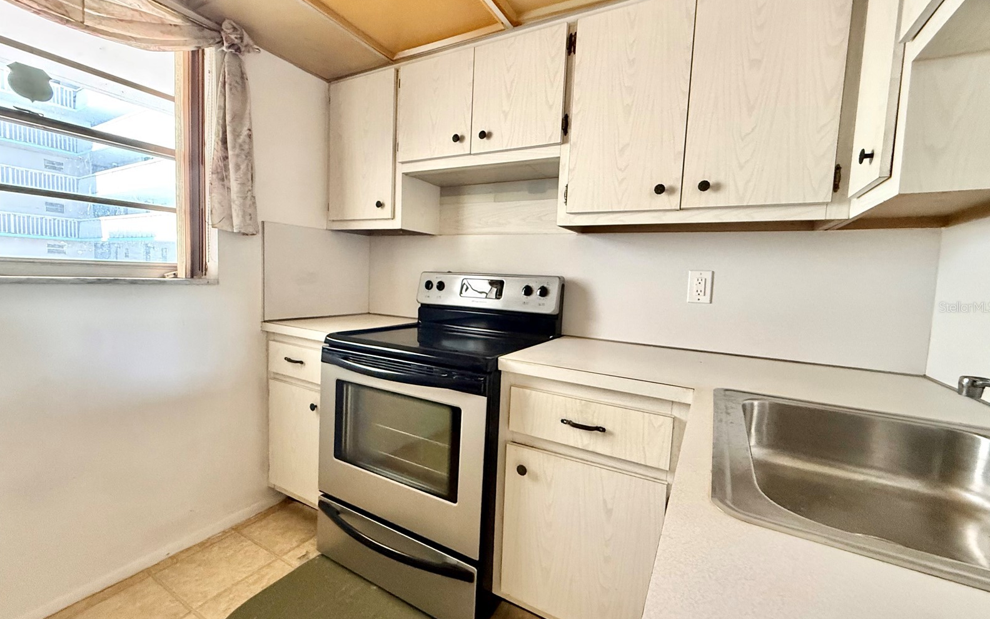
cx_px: 498
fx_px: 405
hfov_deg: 101.5
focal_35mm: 15
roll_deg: -2.1
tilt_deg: -2.0
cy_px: 307
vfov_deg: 74.8
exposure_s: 1/60
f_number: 2.2
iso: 500
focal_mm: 2.22
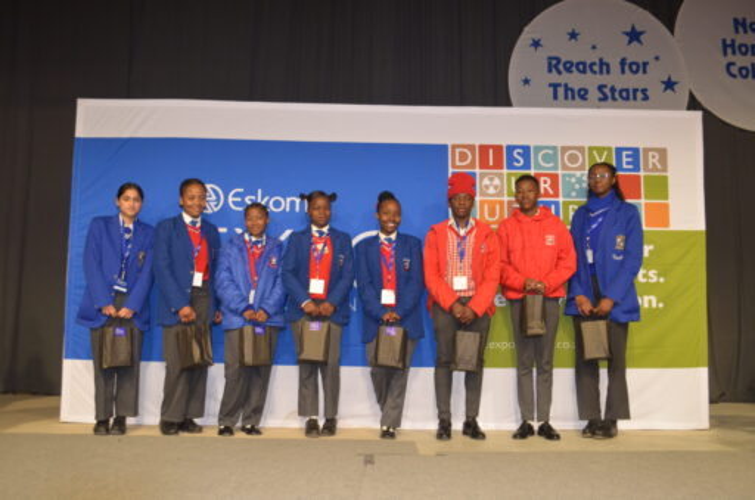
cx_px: 378
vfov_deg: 39.8
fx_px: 691
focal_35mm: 33
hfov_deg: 57.3
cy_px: 250
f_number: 3.8
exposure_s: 1/13
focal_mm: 22
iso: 800
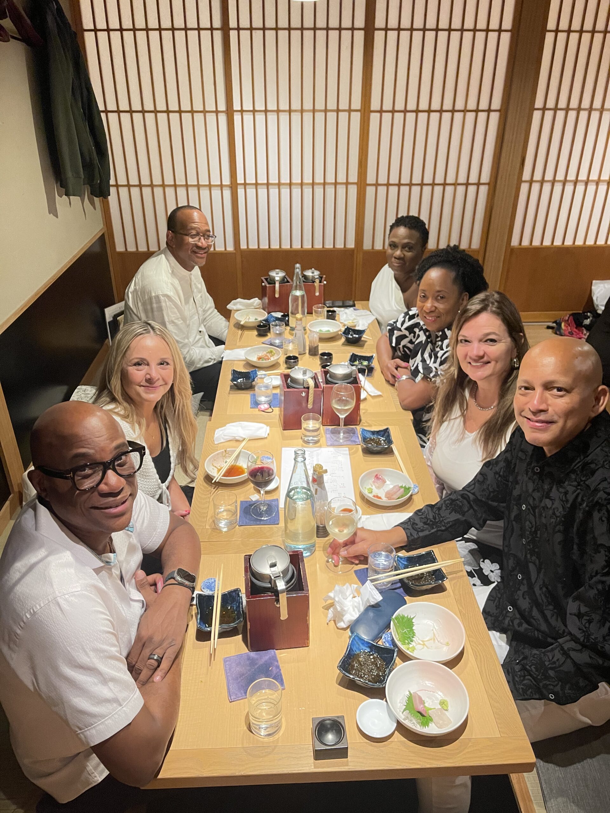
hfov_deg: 54.9
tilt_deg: -29.1
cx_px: 305
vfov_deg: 69.4
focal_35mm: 25
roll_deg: +0.5
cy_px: 406
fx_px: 587
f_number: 1.6
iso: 400
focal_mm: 5.1
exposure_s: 1/50
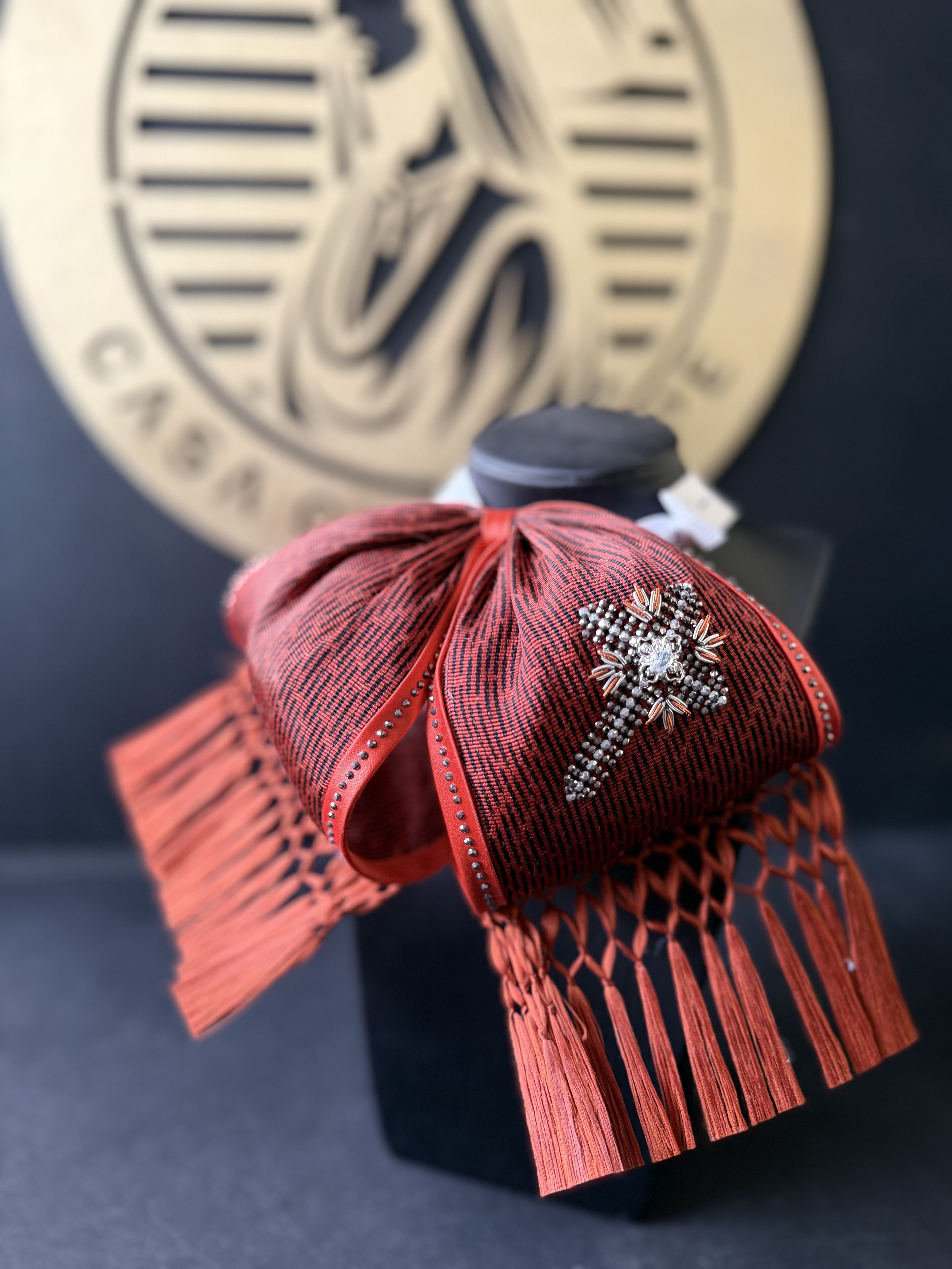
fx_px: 880
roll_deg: -2.8
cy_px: 634
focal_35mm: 24
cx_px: 476
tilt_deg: -13.2
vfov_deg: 71.6
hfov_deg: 56.8
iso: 250
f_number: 1.78
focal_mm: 6.76
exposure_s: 1/60
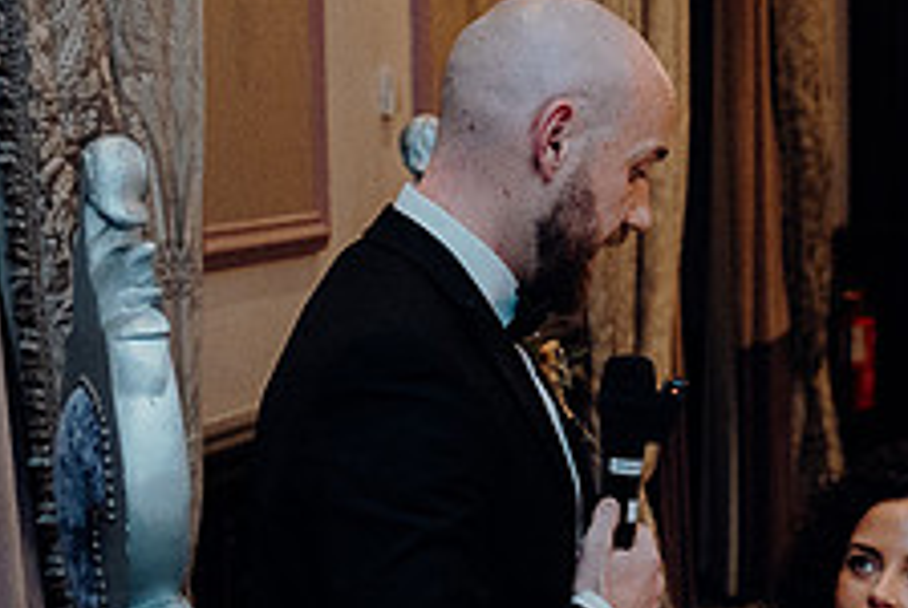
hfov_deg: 13.4
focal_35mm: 150
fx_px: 3788
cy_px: 634
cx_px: 957
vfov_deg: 9.1
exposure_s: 1/160
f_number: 3.5
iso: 2500
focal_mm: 39
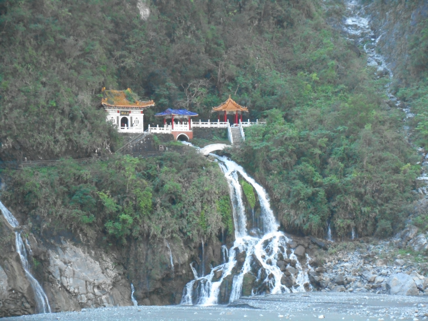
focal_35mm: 102
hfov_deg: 19.3
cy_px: 160
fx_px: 1261
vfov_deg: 14.5
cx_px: 214
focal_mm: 18.2
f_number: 5.8
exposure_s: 1/160
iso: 800
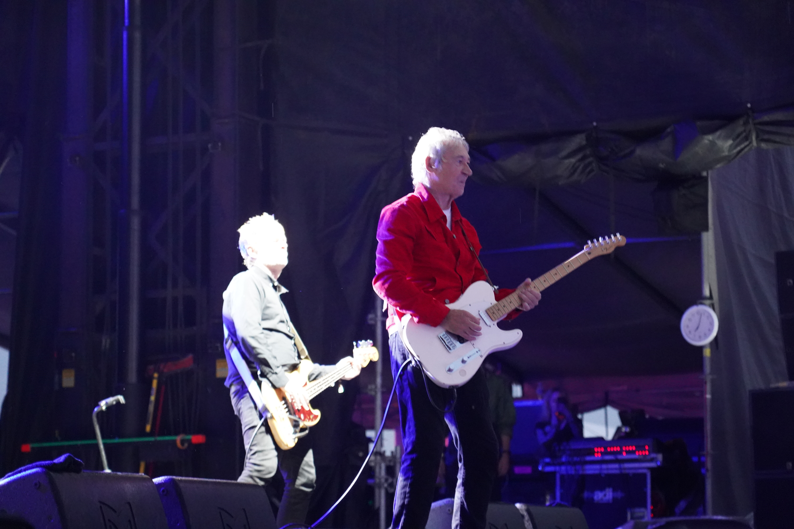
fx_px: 2316
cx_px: 397
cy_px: 264
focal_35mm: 105
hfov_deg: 19.5
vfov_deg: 13.0
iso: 12800
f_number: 4
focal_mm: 105
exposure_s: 1/80
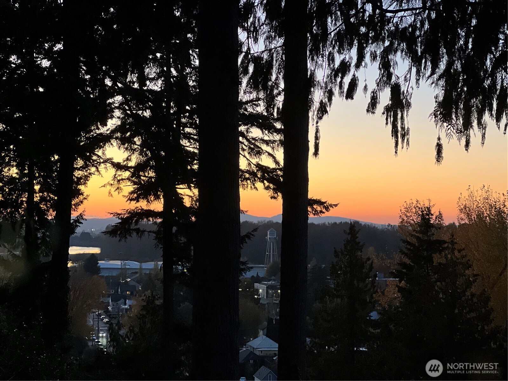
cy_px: 190
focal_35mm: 77
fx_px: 1130
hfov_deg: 25.3
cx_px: 254
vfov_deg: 19.1
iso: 400
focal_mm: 9
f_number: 2.8
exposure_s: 1/40
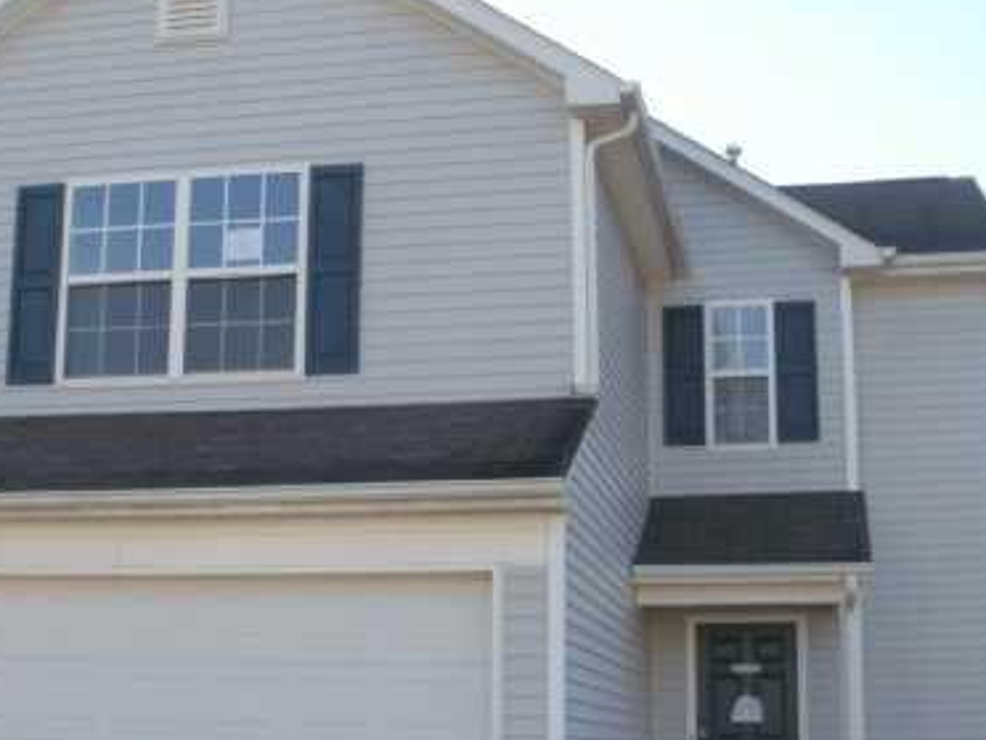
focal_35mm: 62
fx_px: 1766
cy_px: 395
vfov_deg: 23.6
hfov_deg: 31.1
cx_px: 408
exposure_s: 1/250
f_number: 5.6
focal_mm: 6.3
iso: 100
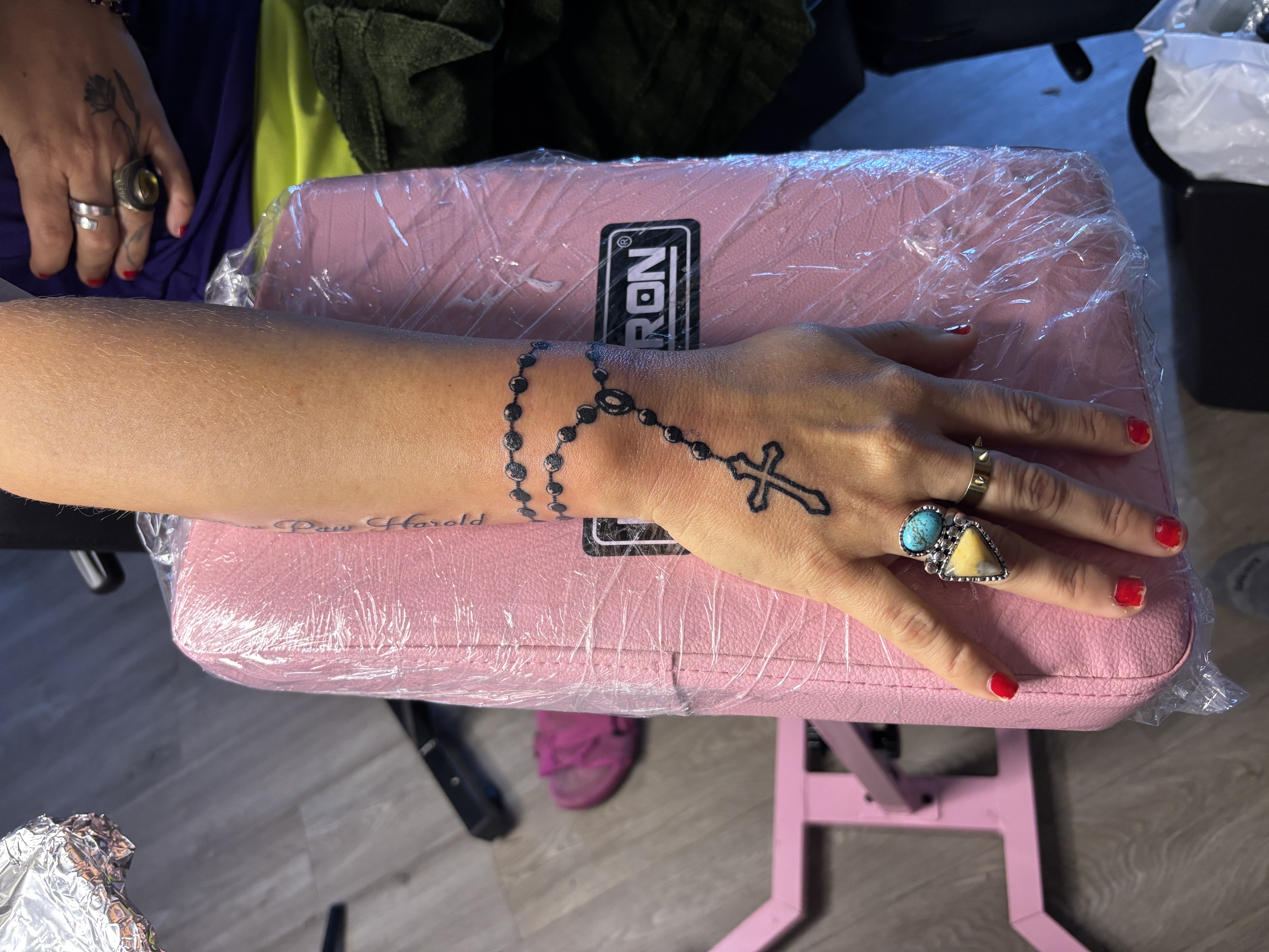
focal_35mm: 26
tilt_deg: -53.6
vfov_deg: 53.1
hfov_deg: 67.3
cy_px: 476
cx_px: 634
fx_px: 953
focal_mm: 5.96
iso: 200
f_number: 1.6
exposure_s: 1/60
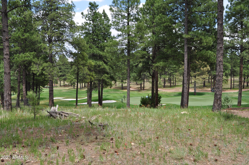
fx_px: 259
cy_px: 82
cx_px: 124
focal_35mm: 38
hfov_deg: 51.3
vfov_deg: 35.4
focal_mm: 25
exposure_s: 1/200
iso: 200
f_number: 10
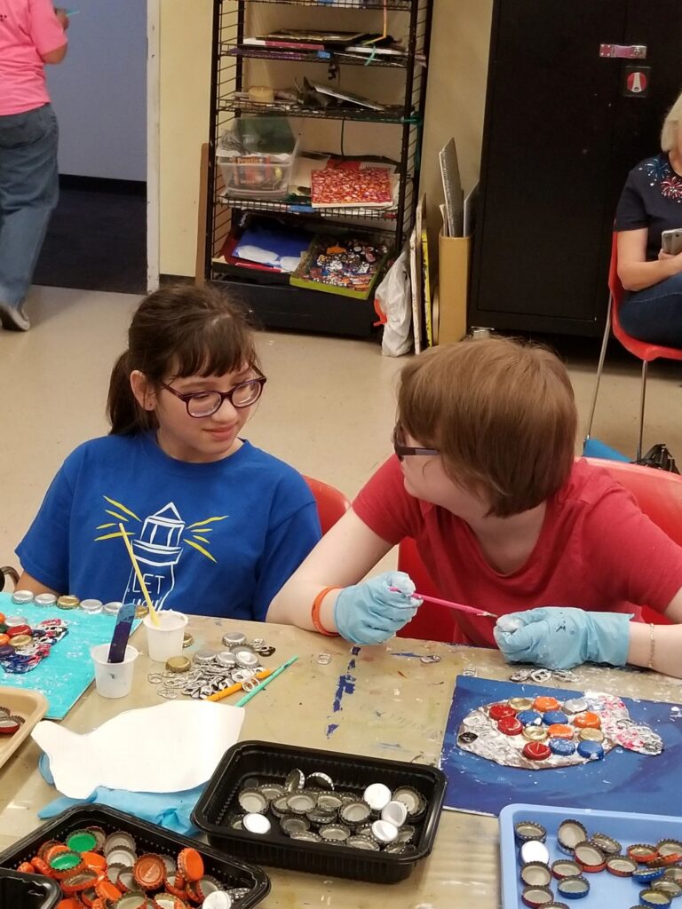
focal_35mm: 26
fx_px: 683
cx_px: 341
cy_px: 454
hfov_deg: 53.1
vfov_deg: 67.3
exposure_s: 1/60
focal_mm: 4.25
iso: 200
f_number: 1.7
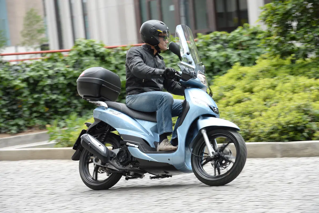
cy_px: 106
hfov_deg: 12.1
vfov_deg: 8.1
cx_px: 160
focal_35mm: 170
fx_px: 1506
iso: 800
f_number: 9
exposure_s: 1/160
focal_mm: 170
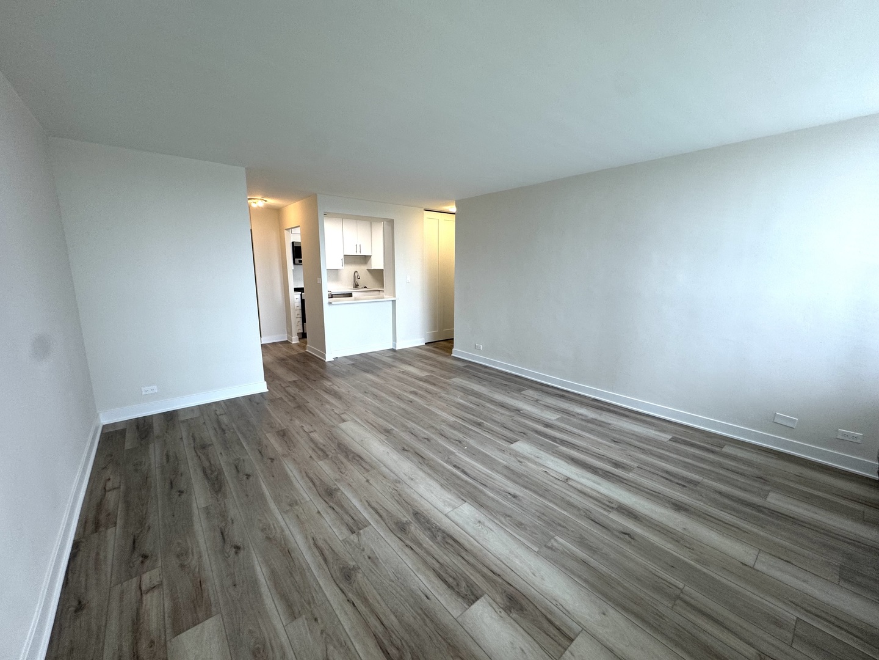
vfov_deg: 85.7
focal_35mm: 14
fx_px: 356
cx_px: 440
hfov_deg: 102.1
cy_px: 330
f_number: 2.2
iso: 125
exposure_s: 1/120
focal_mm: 2.22
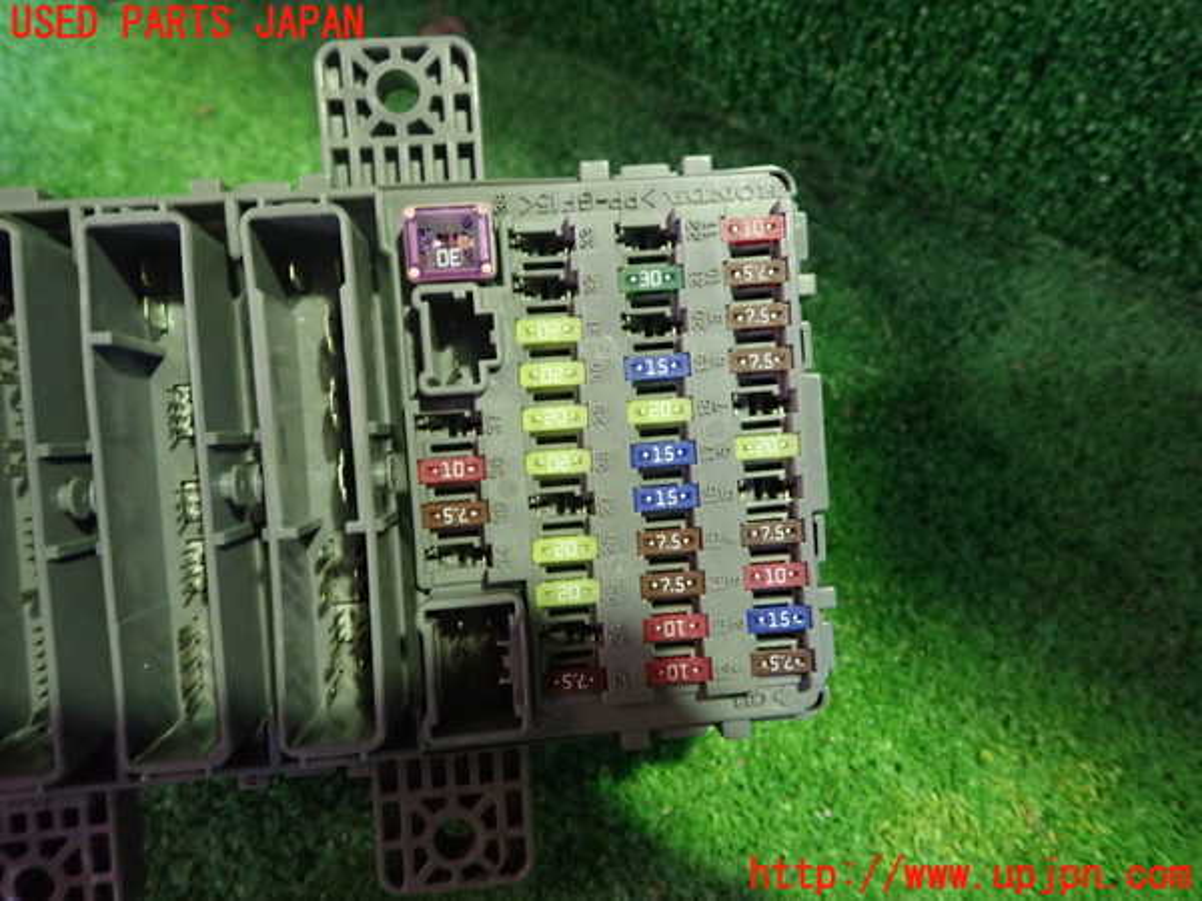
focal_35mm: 25
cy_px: 450
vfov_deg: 54.9
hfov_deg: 69.4
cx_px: 601
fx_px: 868
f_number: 2
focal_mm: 4.5
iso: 800
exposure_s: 1/30
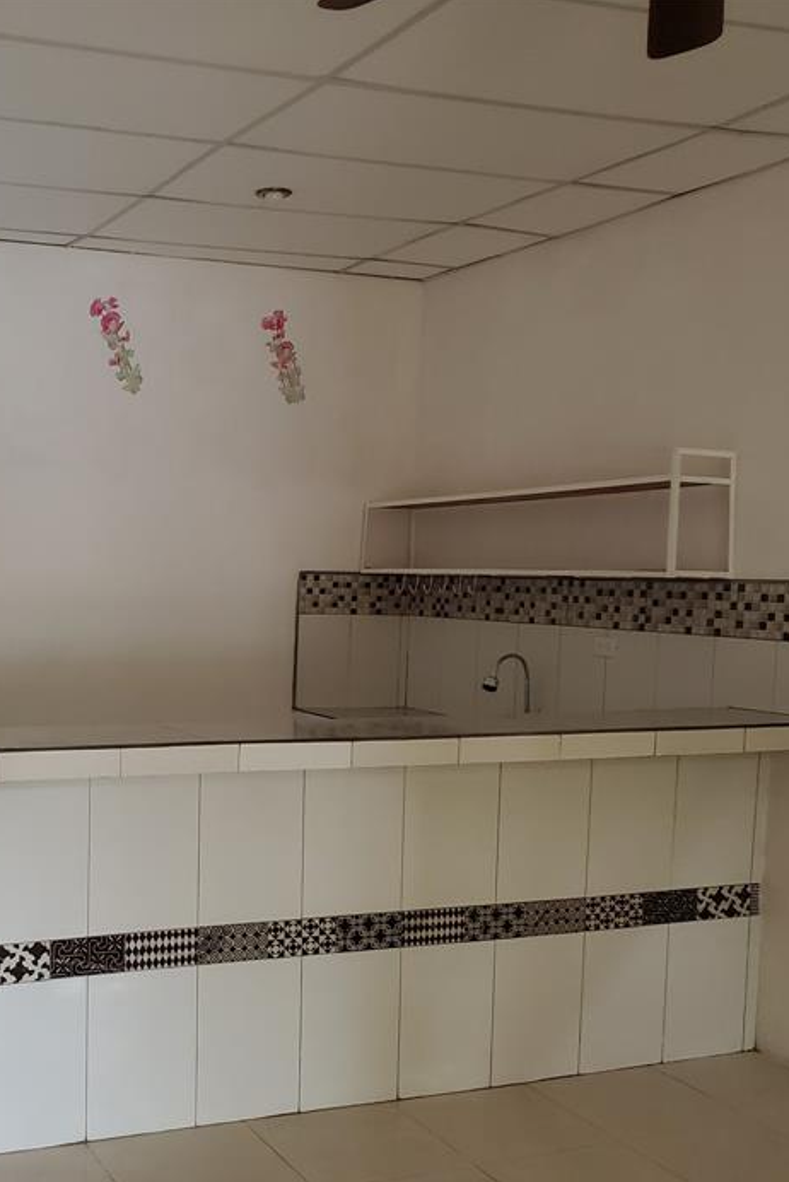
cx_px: 169
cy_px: 651
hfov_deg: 32.6
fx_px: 1314
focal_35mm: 40
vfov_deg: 48.4
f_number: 2.4
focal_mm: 4.3
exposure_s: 1/50
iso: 250
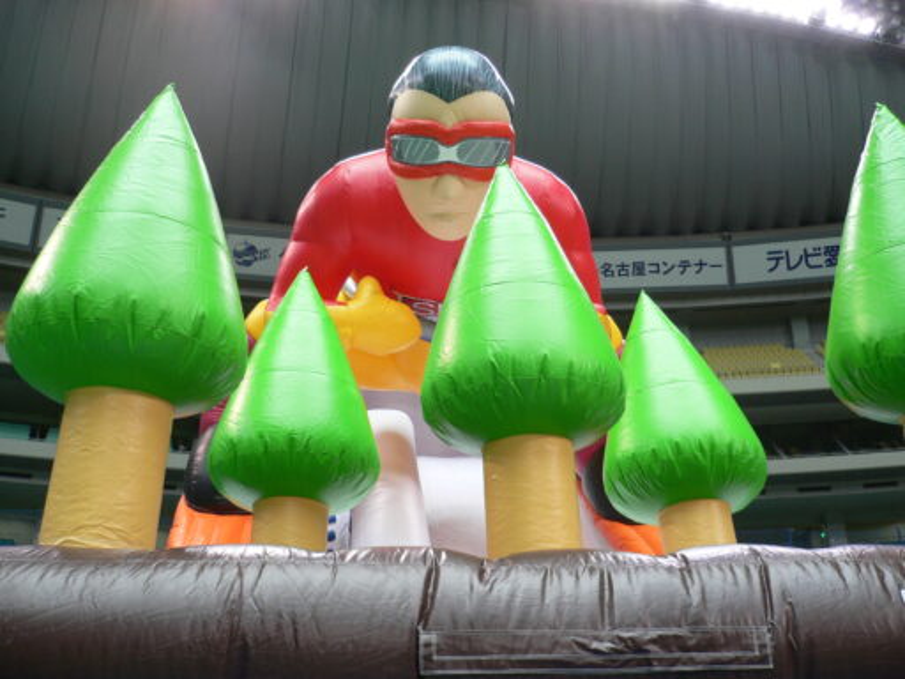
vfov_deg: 40.7
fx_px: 915
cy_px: 340
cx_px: 452
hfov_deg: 52.6
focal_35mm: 35
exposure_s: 1/15
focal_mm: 5.8
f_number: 2.8
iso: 150
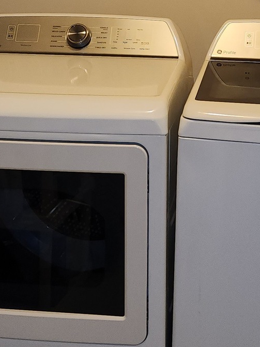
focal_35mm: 79
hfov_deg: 18.6
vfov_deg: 24.5
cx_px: 154
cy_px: 89
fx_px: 791
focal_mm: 6.4
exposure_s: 1/40
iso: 100
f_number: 1.8
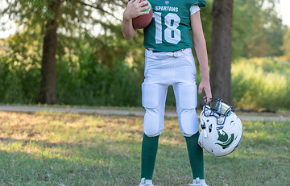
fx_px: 972
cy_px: 49
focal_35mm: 122
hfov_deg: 16.9
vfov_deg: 10.9
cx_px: 186
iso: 125
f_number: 2.8
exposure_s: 1/320
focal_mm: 70
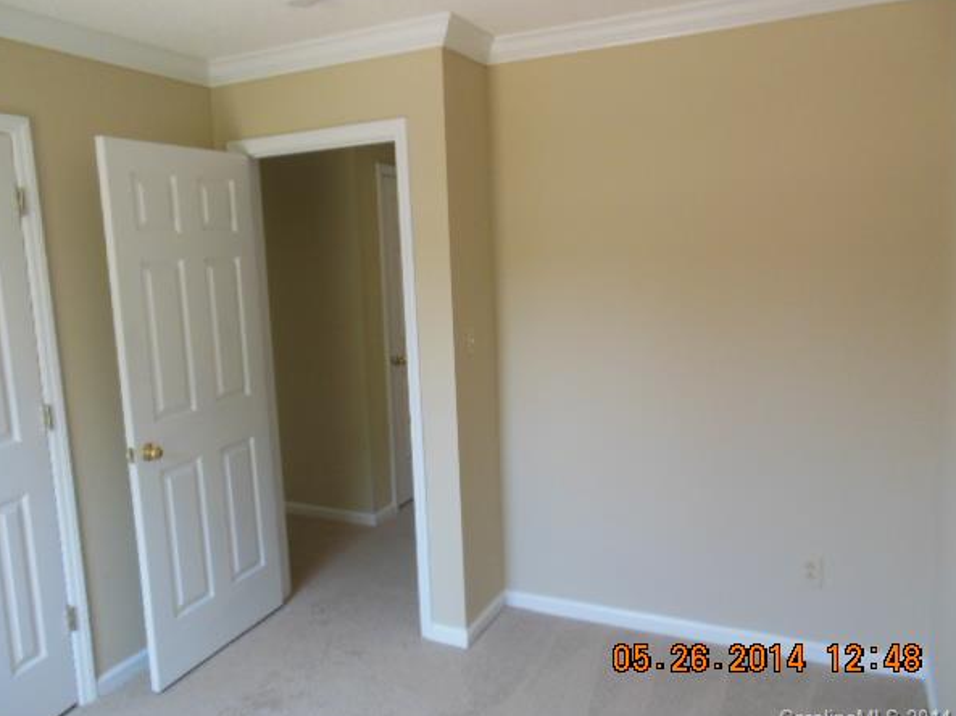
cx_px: 448
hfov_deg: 65.3
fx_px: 745
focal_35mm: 27
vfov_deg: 51.3
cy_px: 347
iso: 400
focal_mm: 4.5
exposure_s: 1/100
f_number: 3.2
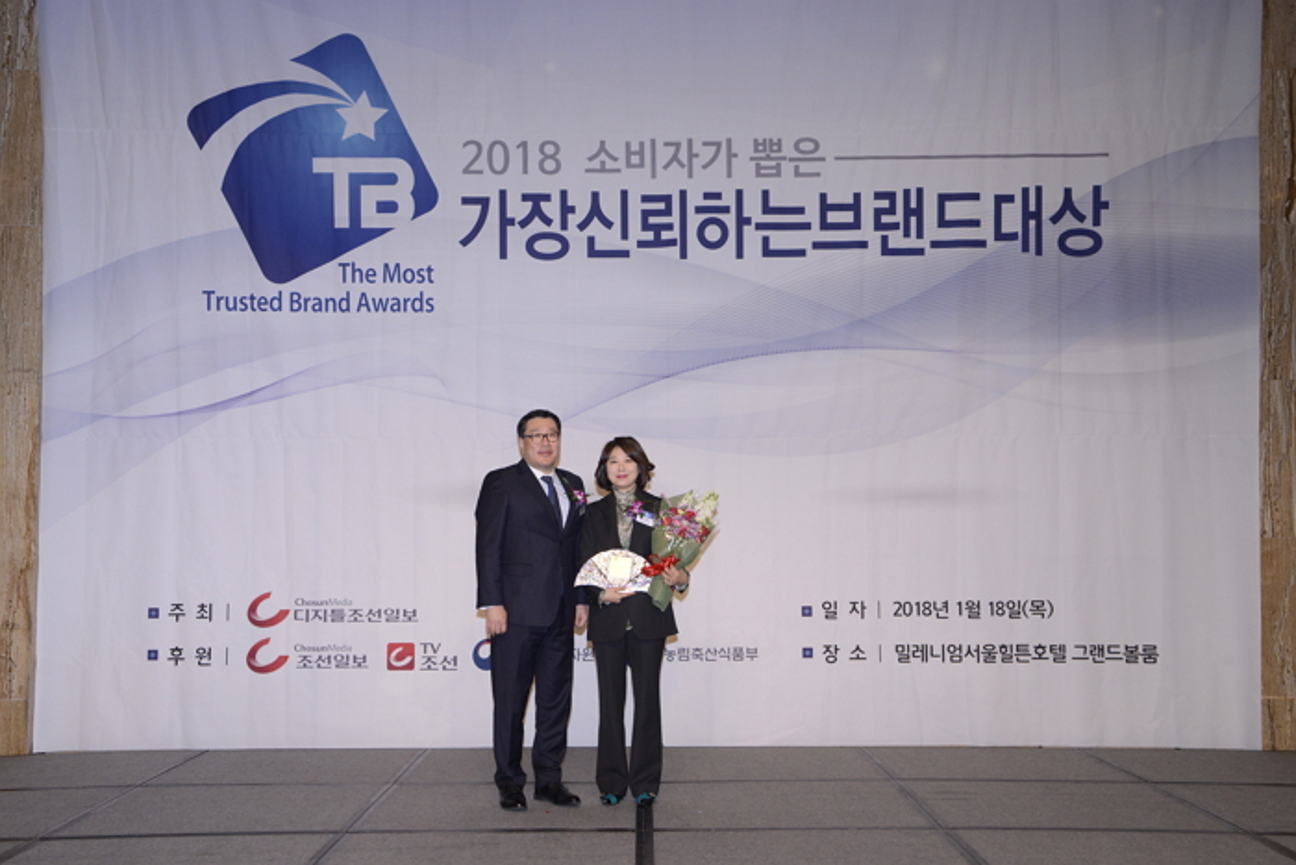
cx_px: 648
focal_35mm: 45
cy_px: 432
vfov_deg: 29.9
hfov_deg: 43.6
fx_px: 1620
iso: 1600
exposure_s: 1/250
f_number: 7.1
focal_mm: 45
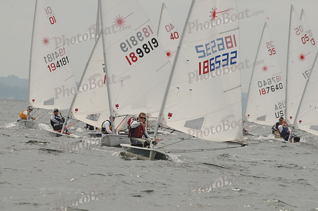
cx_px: 159
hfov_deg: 4.6
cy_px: 106
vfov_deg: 3.0
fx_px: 3969
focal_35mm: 450
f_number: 9
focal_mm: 300
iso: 200
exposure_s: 1/500
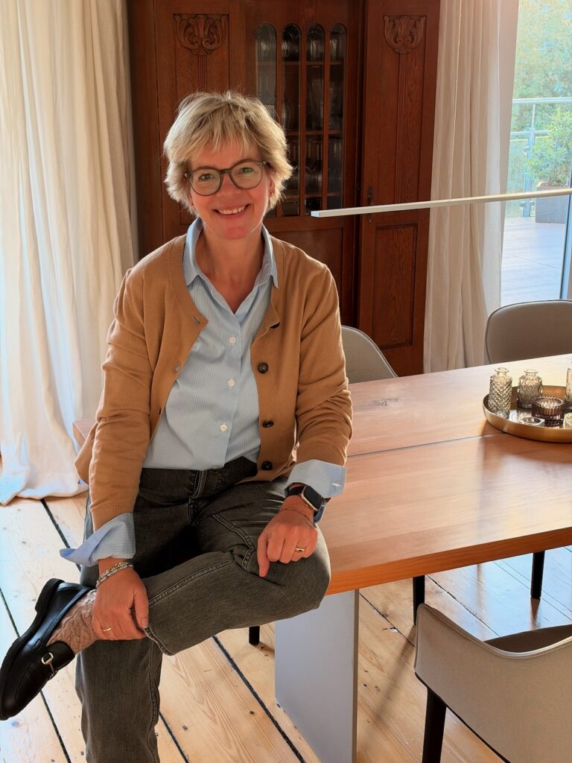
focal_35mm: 48
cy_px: 382
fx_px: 1058
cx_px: 286
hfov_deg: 30.3
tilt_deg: -17.6
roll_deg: -0.1
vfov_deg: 39.7
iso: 250
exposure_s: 1/60
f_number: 1.8
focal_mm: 6.93
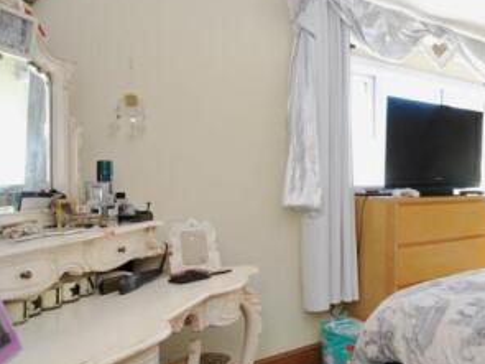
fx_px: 448
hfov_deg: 47.4
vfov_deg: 44.1
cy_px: 179
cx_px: 483
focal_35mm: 32
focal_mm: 10
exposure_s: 1/10
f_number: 5.6
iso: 100
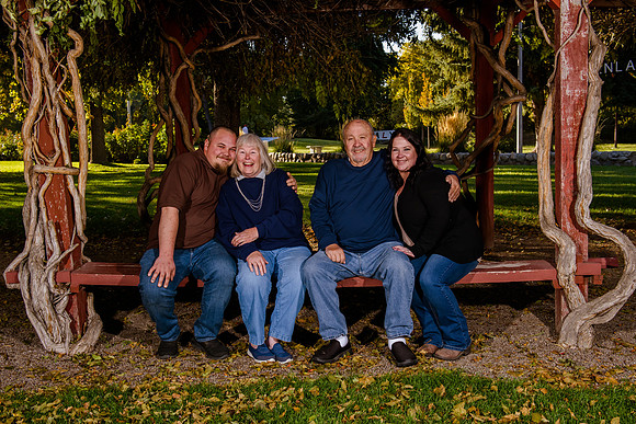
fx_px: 747
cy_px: 218
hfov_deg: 46.1
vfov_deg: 31.7
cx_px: 317
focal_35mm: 42
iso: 500
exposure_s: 1/200
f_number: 8
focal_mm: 38
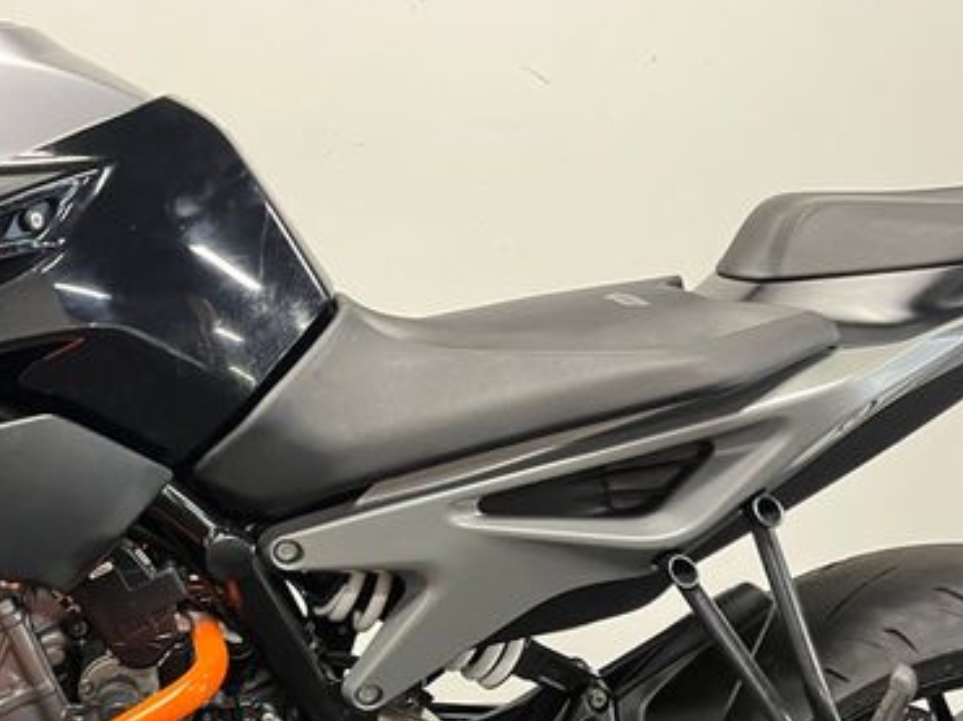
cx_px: 219
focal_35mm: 45
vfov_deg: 31.2
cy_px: 591
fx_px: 1251
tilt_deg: -13.7
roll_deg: -1.5
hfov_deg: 40.7
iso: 400
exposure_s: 1/33
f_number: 1.6
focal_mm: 5.1
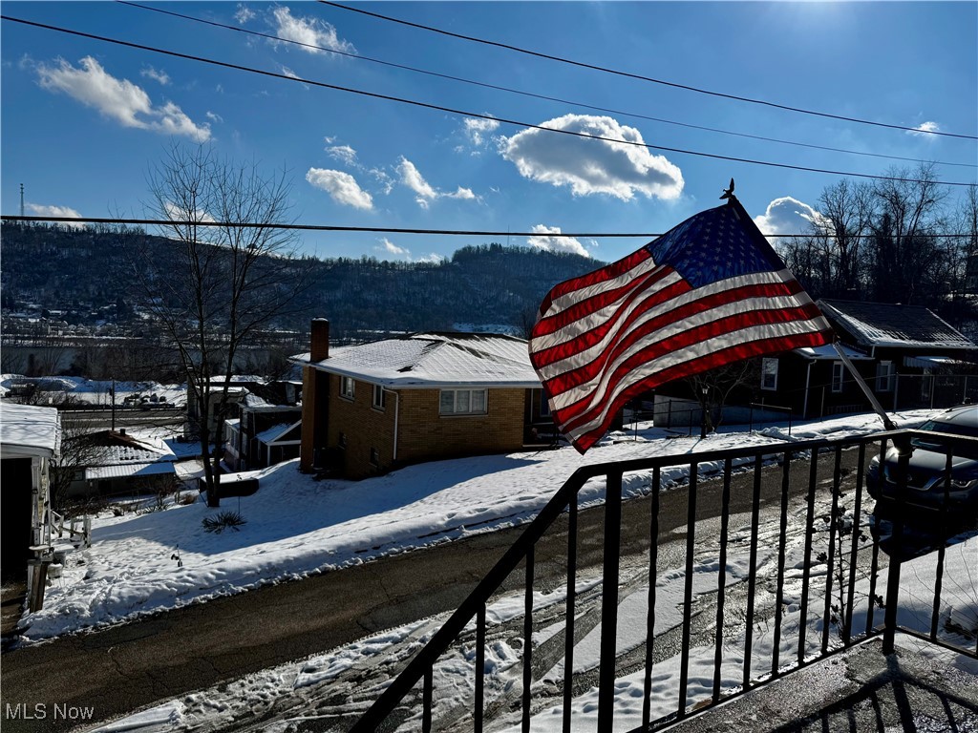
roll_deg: -2.5
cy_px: 366
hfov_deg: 71.6
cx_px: 489
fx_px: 678
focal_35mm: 24
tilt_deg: -4.5
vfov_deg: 56.8
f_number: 1.78
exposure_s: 1/12346
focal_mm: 6.76
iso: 64
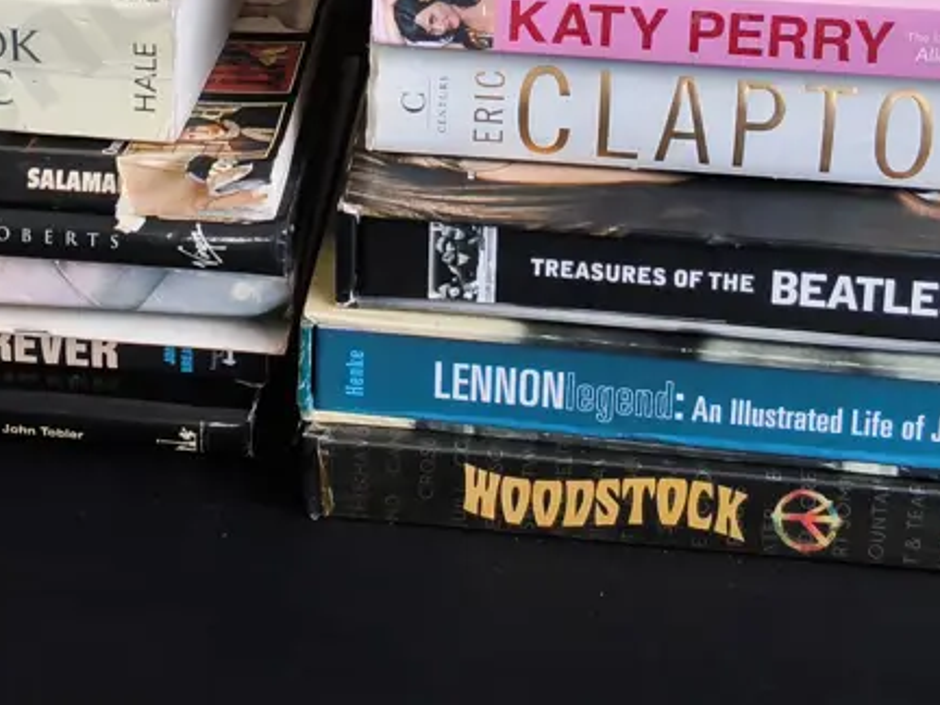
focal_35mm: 64
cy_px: -124
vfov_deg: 21.4
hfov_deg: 30.0
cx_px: 285
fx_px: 1738
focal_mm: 2.87
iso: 64
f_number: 2
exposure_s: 1/100
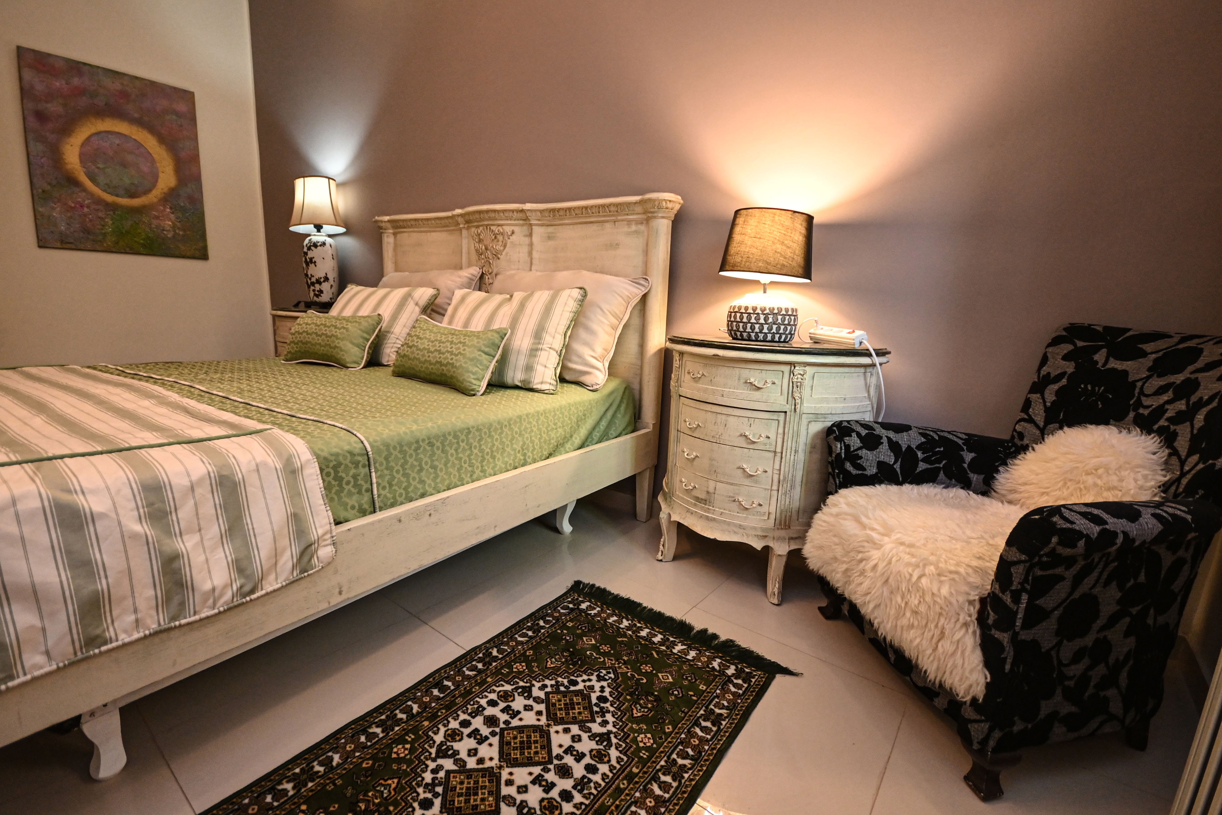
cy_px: 408
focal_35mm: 15
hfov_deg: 100.4
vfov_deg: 77.3
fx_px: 509
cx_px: 611
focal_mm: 10
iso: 1800
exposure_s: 1/60
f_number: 4
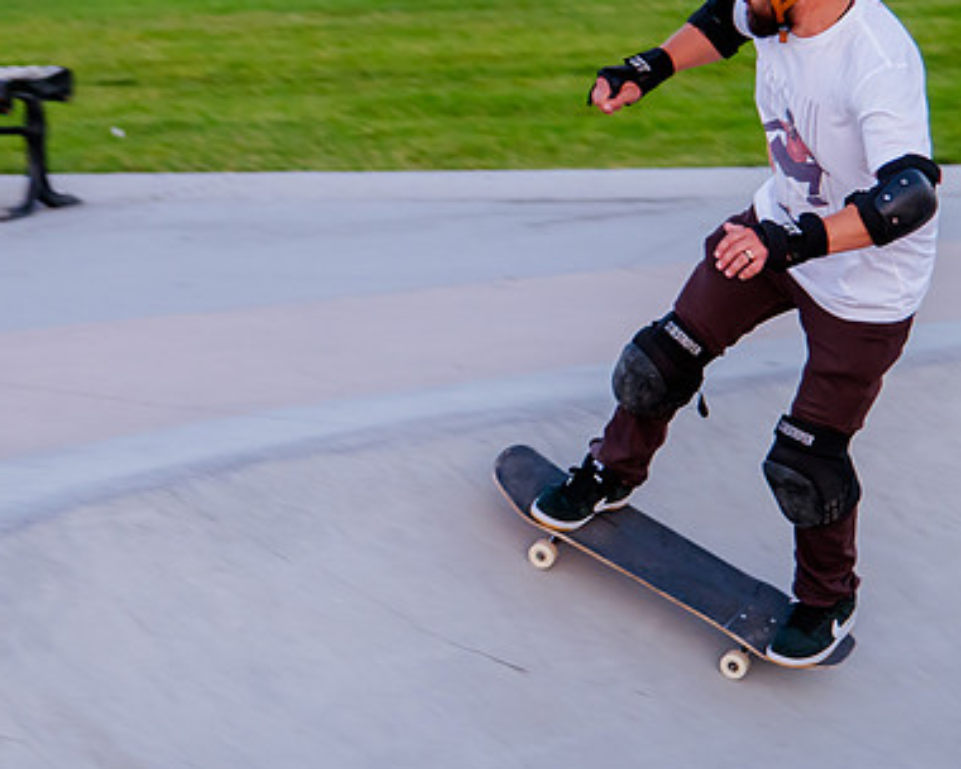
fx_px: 5034
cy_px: 305
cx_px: 336
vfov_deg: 8.7
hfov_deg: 10.9
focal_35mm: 177
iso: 1250
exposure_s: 1/250
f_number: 4
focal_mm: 75
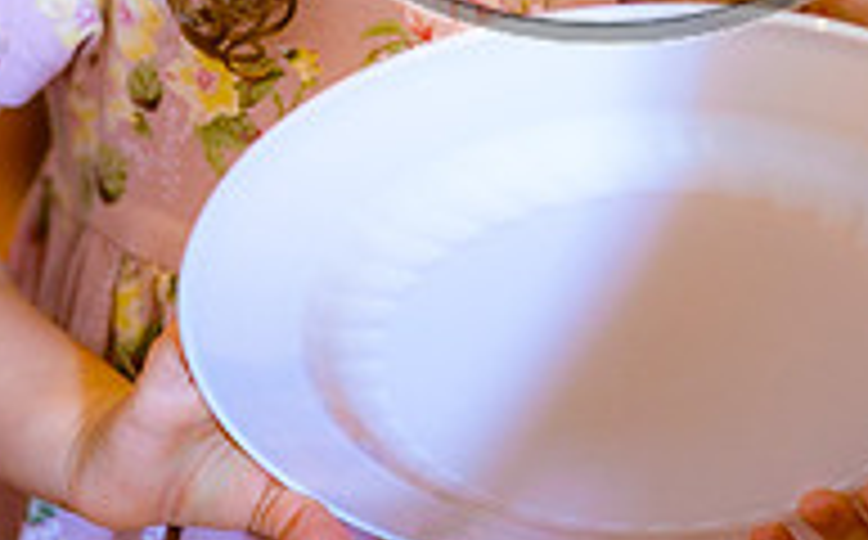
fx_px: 5905
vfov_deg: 5.2
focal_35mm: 250
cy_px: -374
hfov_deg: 8.4
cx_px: 603
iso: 2000
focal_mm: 105
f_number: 2.2
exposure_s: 1/125
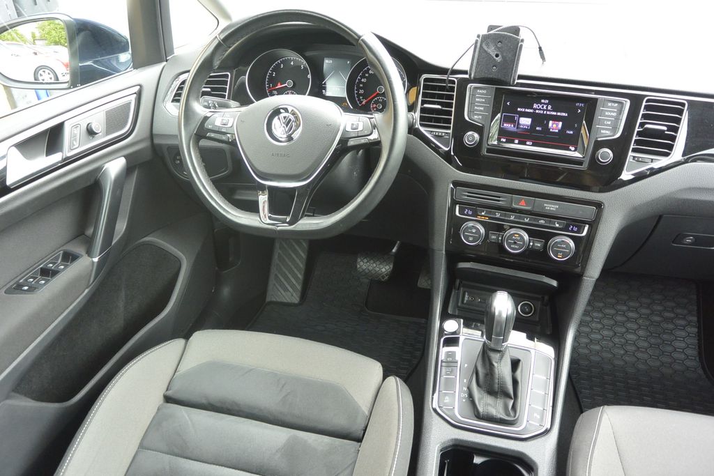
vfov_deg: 47.9
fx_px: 536
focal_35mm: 27
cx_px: 357
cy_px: 238
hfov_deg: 67.4
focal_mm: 10
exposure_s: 1/125
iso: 400
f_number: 3.5
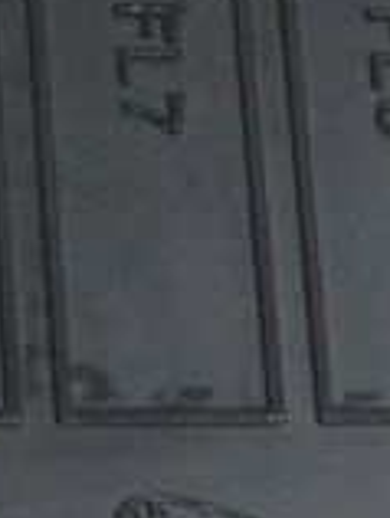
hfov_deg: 4.7
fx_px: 4793
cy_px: 569
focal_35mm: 320
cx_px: 318
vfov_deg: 6.2
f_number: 20
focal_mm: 55
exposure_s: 1/30
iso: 6400
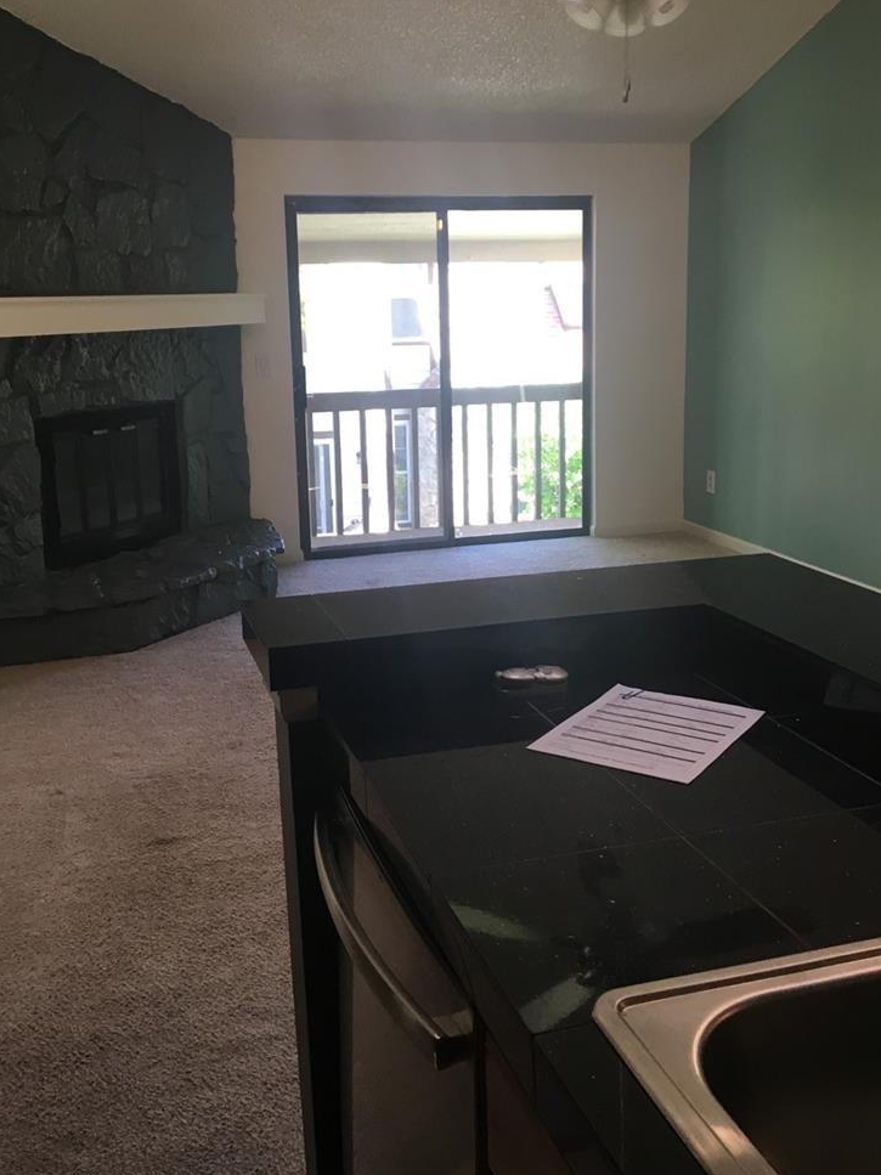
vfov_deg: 51.2
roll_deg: -0.9
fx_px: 1222
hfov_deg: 39.6
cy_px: 518
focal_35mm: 36
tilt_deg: -9.2
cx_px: 434
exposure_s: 1/30
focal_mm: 4.15
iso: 32
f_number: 2.2
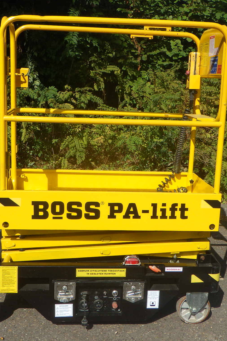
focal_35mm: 48
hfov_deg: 28.1
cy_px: 171
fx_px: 454
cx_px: 104
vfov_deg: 41.1
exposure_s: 1/1000
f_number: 4.6
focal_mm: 6.1
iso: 125
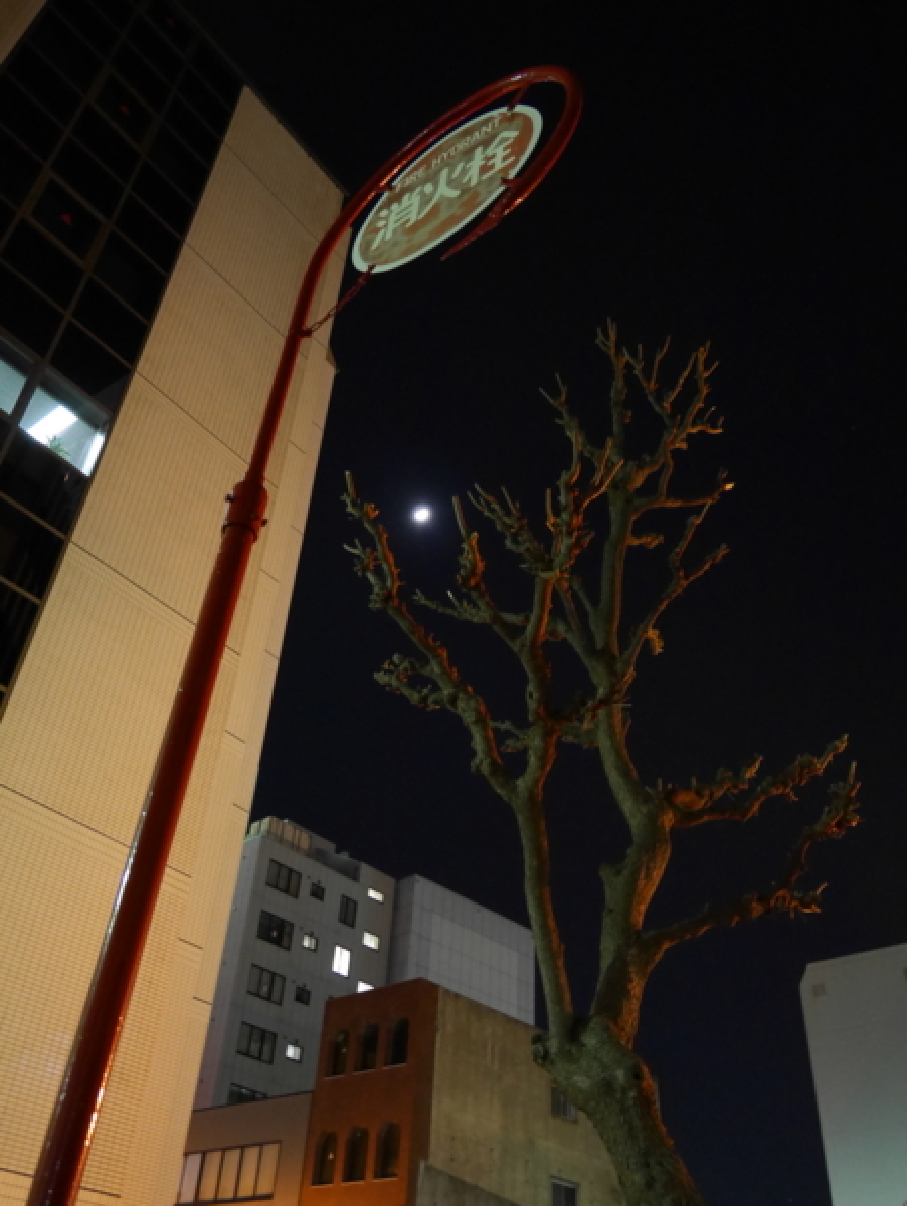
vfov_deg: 59.9
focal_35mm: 30
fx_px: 1047
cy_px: 603
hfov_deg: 46.9
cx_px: 454
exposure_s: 1/10
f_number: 3.8
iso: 3200
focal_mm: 15
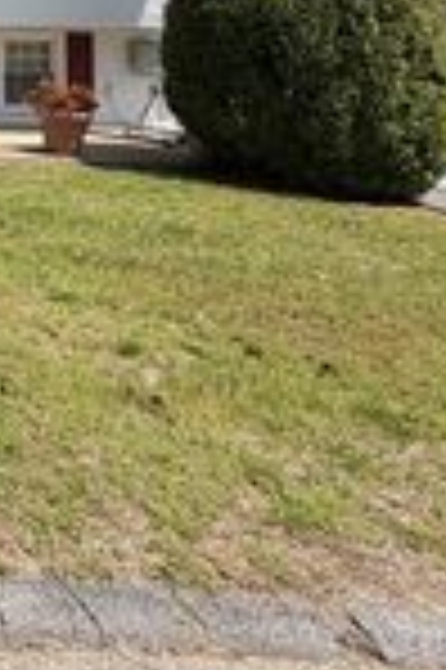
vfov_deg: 34.6
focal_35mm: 49
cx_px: -460
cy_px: -74
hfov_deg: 18.1
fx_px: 913
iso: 32
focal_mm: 2.22
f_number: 2.2
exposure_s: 1/770
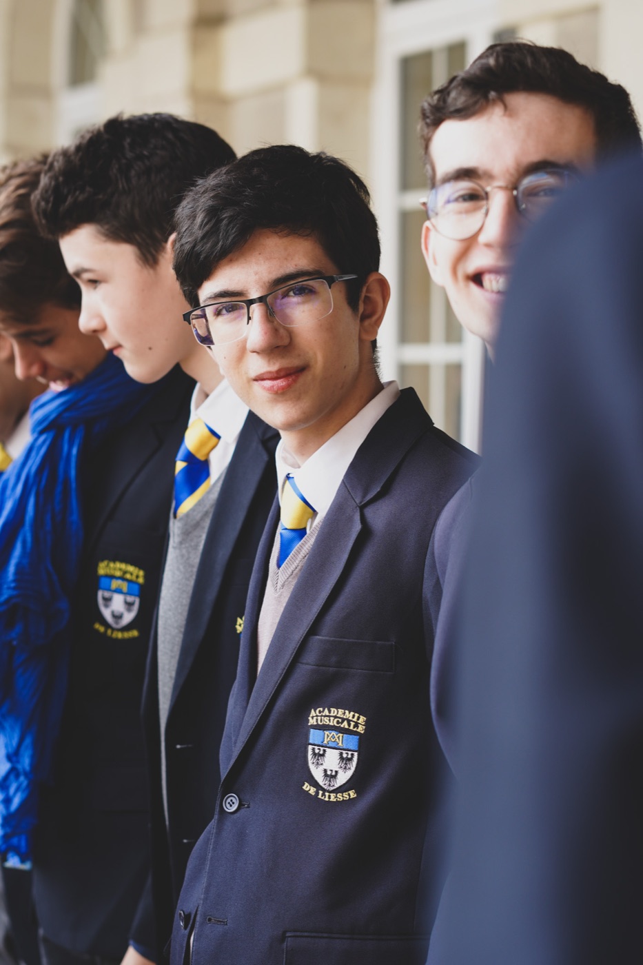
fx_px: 3417
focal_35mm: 128
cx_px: 322
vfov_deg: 16.1
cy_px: 482
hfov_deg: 10.8
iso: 125
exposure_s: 1/160
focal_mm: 85
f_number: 4
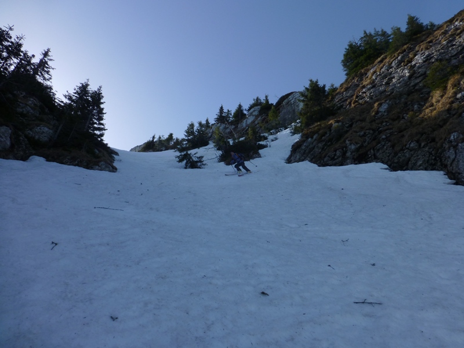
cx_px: 232
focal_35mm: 24
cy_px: 174
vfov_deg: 56.8
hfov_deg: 71.6
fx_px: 322
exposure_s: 1/1300
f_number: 3.3
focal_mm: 4.3
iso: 100
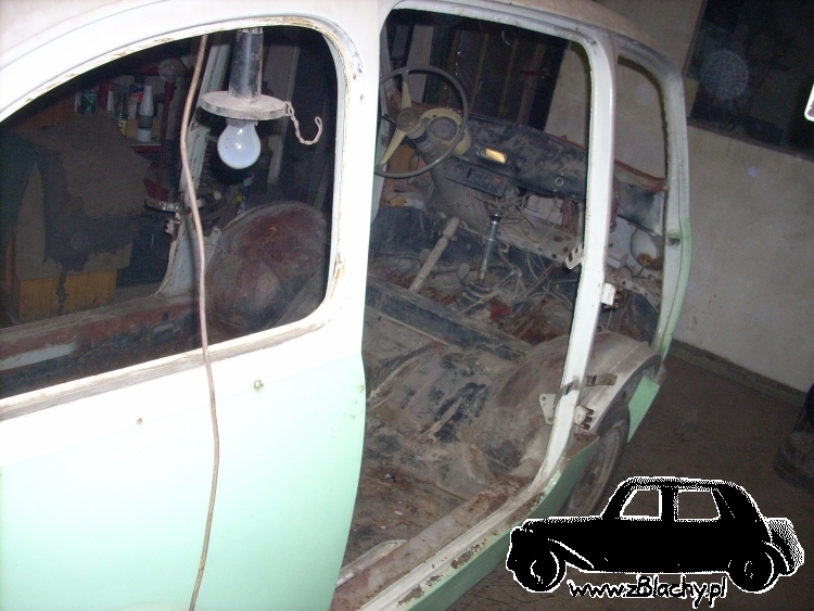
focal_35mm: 37
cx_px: 407
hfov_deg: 50.1
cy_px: 306
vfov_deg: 38.7
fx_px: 870
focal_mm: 6.2
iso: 259
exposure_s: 1/60
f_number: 2.8
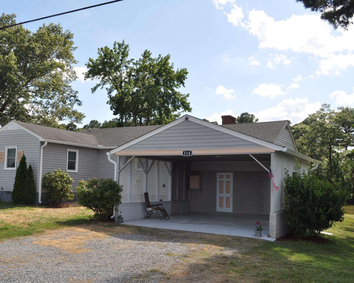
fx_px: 398
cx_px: 147
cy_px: 144
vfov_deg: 39.2
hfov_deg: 47.7
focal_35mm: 38
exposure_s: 1/200
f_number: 9
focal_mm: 22
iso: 200
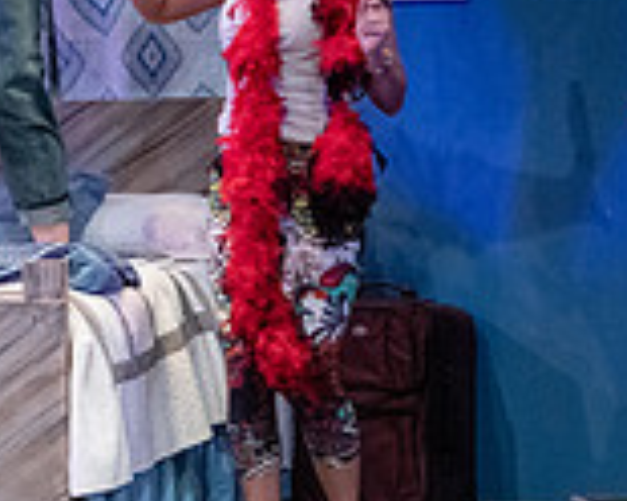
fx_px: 8128
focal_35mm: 438
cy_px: -91
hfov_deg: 4.4
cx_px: -117
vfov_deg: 3.5
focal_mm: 125
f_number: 3.2
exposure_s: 1/400
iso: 4000
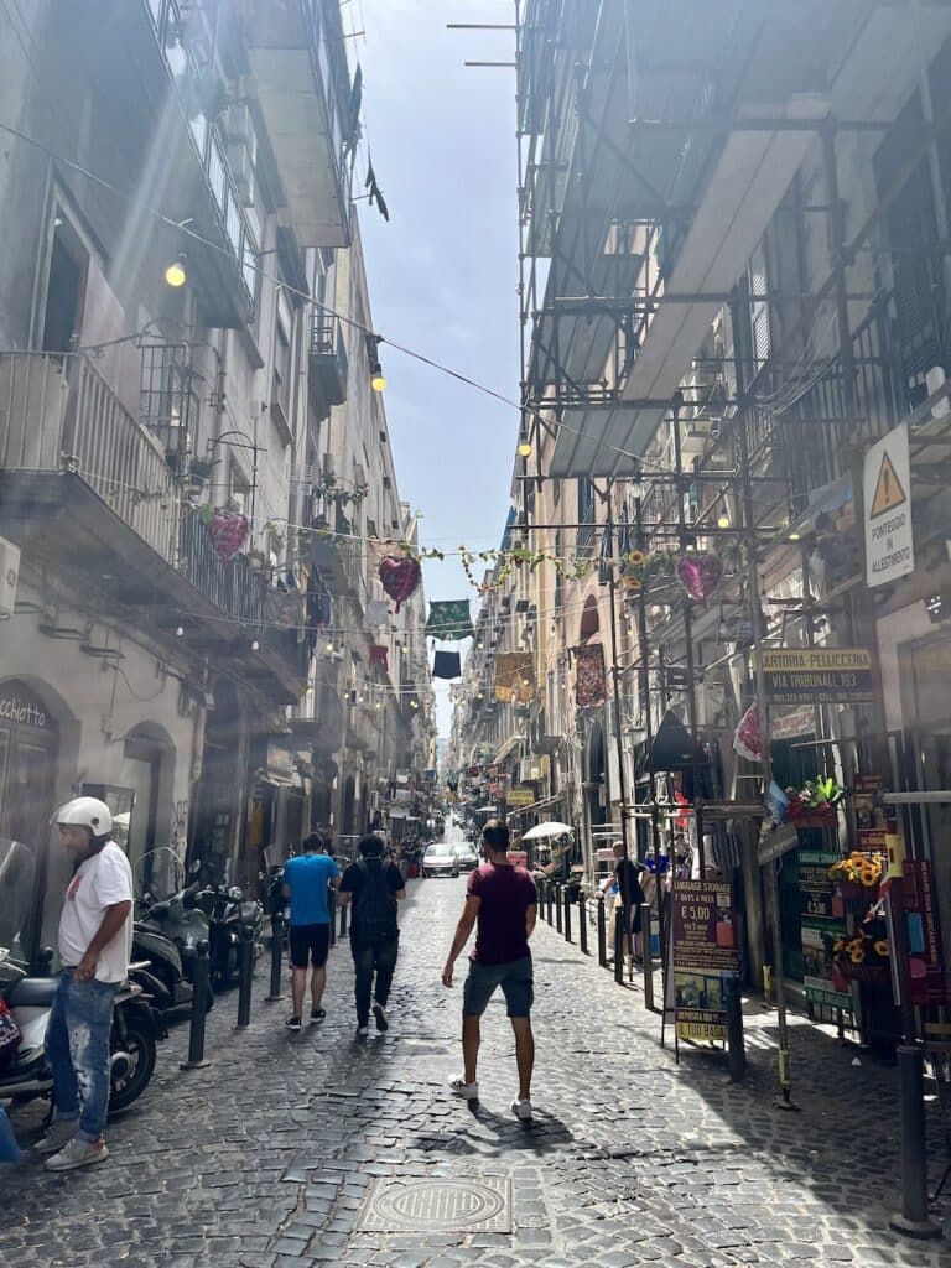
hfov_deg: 53.1
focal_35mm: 26
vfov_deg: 67.3
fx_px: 952
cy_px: 634
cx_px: 476
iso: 50
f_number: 1.6
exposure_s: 1/1580
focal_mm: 5.1
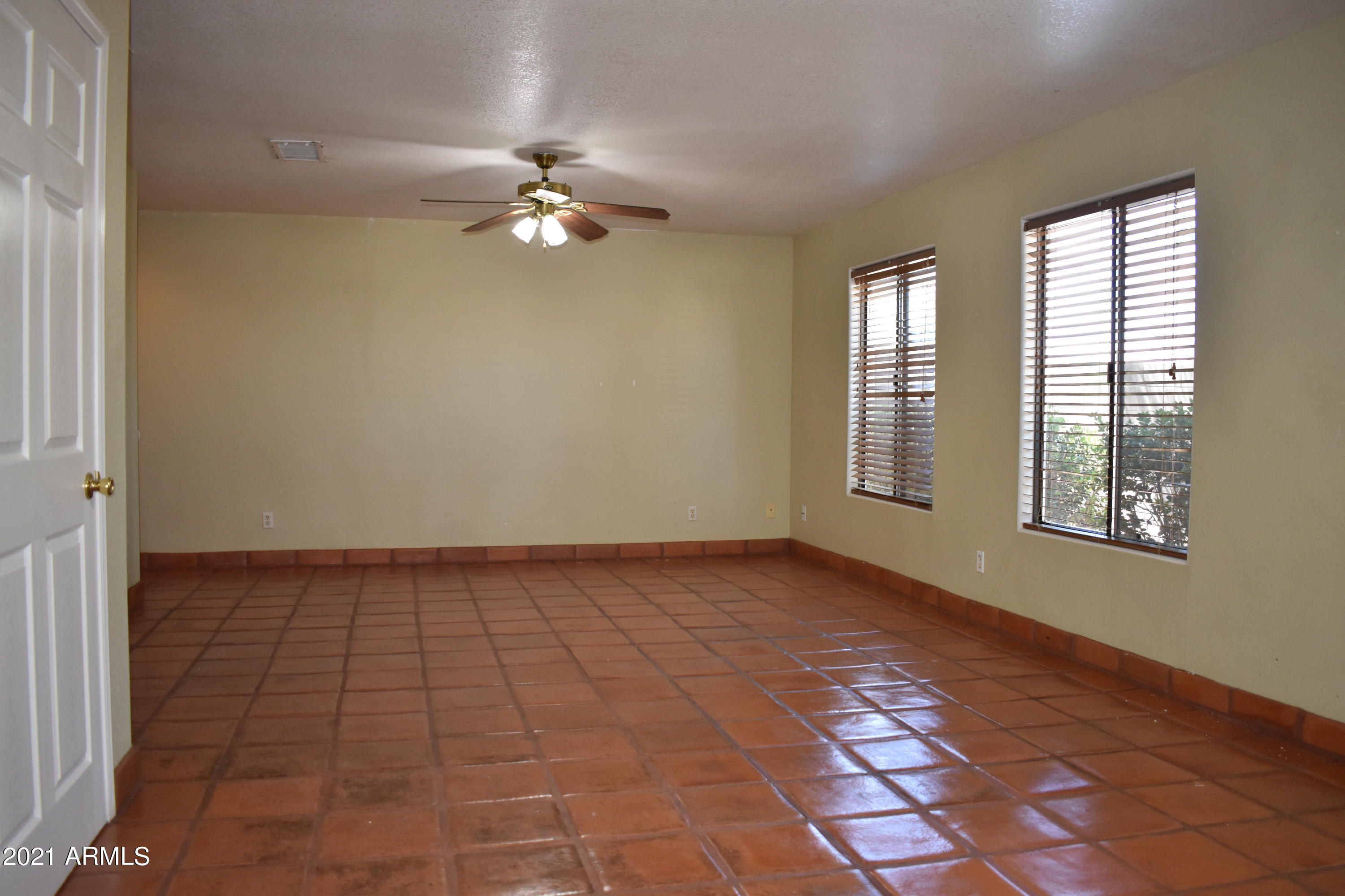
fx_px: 1009
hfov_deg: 67.4
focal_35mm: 27
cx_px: 672
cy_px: 448
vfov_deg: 47.9
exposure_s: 1/160
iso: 800
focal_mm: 18
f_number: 3.5
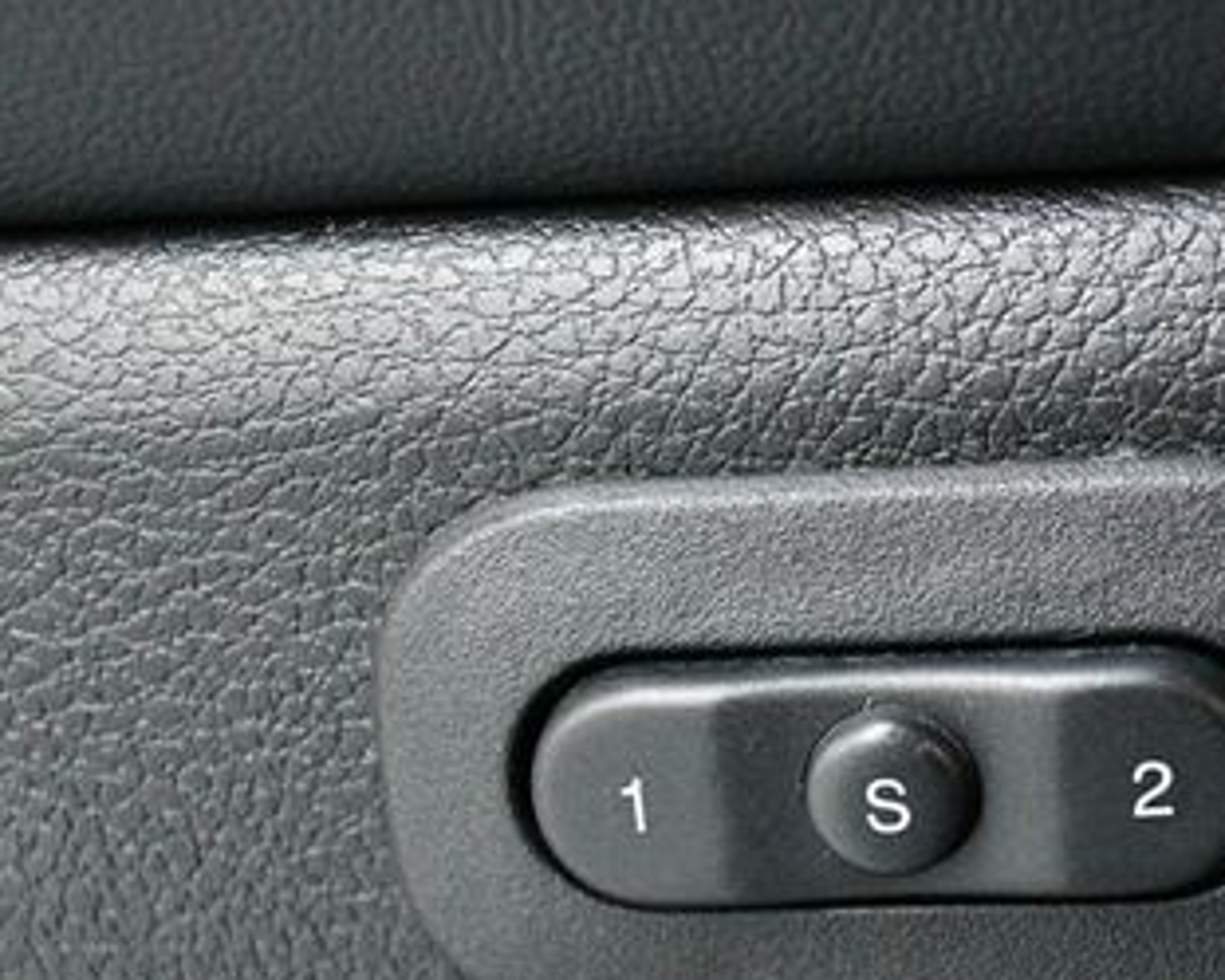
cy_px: 740
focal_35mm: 81
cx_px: 906
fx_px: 2938
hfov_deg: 23.3
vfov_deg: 18.8
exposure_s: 1/60
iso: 8000
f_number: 4.5
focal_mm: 28
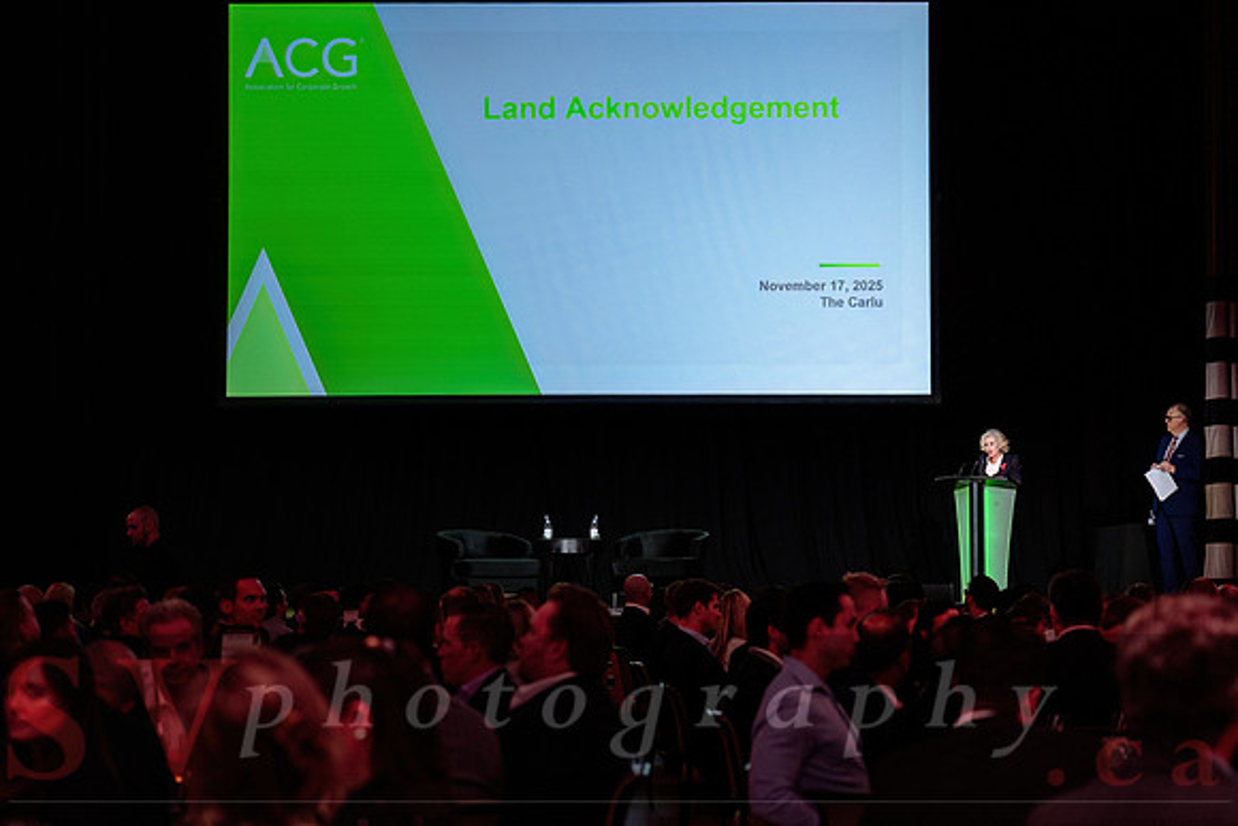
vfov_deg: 17.2
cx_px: 616
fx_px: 2728
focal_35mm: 79
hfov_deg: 25.6
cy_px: 461
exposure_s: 1/125
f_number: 2.8
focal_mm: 66
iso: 1600
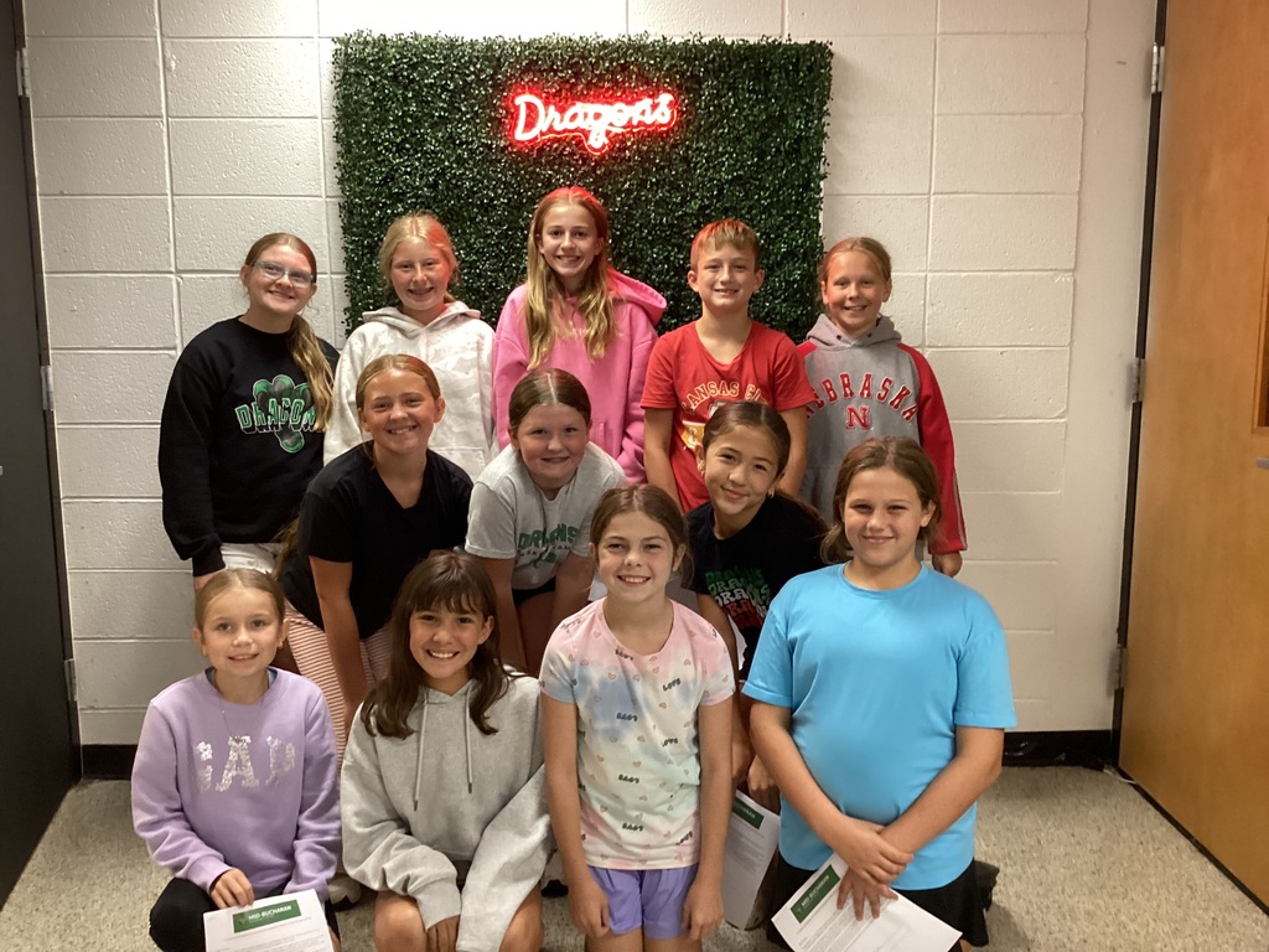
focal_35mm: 31
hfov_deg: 58.4
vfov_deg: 45.4
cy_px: 476
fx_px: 1136
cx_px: 634
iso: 320
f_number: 2.4
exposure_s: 1/40
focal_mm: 3.3
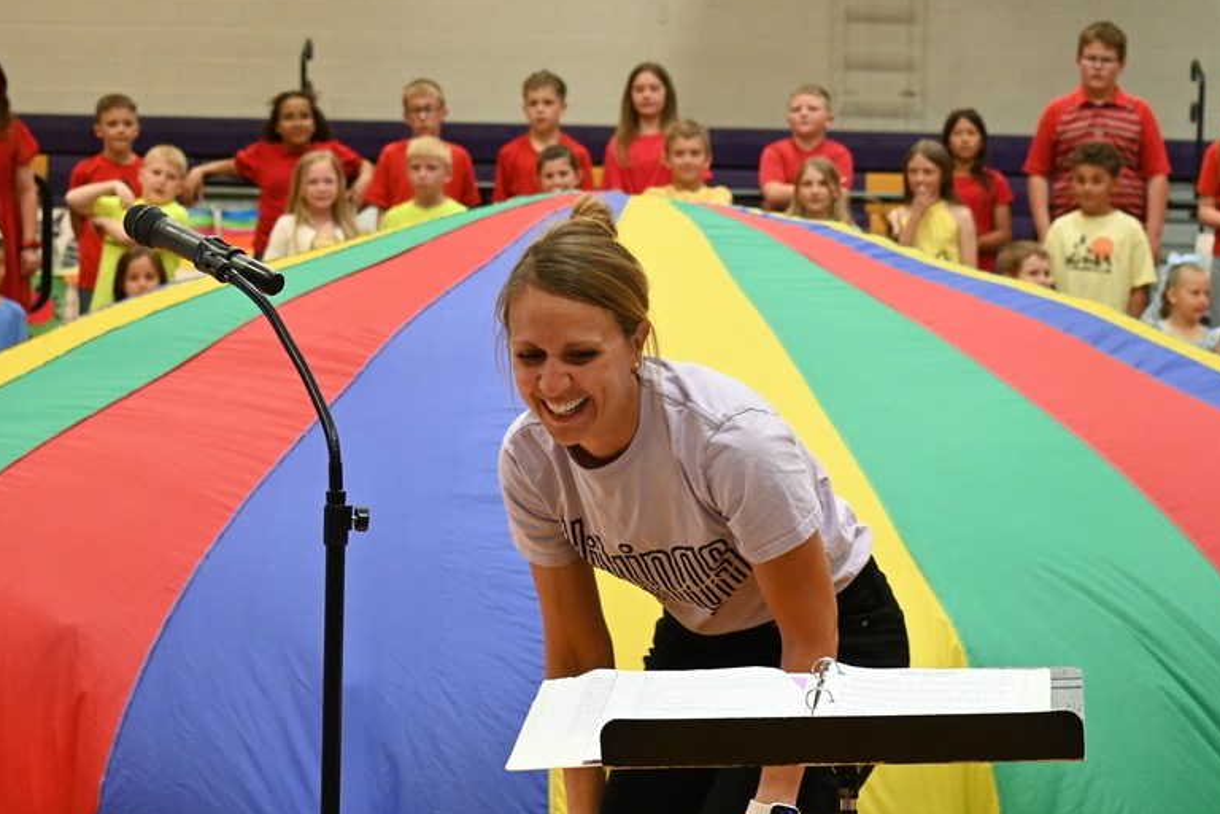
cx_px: 681
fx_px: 3389
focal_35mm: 100
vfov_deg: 13.7
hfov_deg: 20.4
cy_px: 535
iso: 1400
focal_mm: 50
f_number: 4.5
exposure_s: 1/125
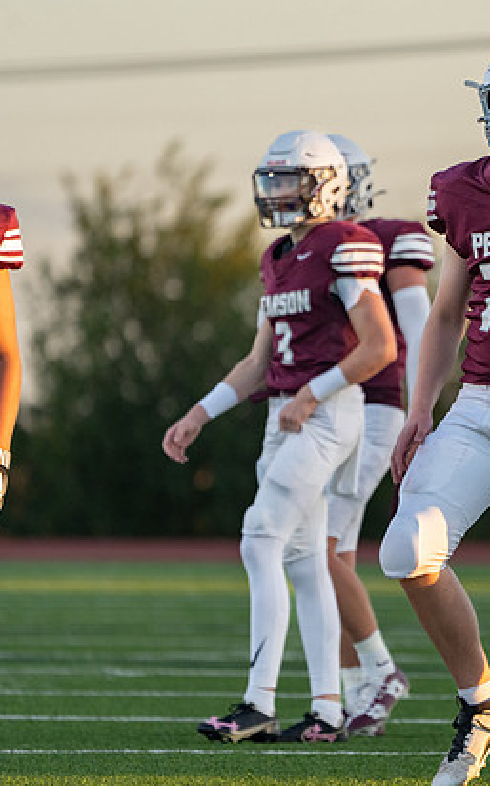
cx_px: 484
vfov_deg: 3.7
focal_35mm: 575
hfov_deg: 2.3
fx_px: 12303
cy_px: 393
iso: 1600
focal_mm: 373
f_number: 5.6
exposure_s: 1/1000
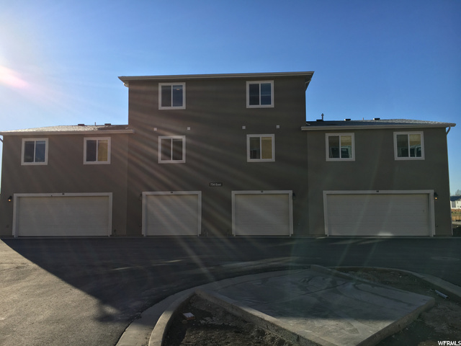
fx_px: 386
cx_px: 230
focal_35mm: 29
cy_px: 173
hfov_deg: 61.7
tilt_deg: +6.9
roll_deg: +0.3
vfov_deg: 48.2
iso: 25
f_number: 2.2
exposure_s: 1/1876
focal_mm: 4.15
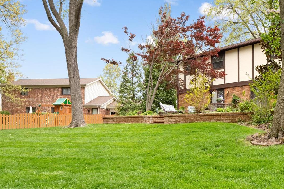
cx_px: 147
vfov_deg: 39.2
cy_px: 135
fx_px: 260
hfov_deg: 57.2
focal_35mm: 33
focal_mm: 11
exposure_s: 1/160
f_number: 7.1
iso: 400
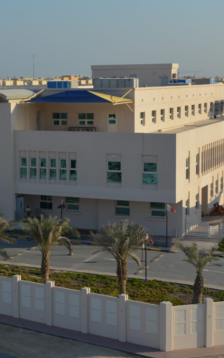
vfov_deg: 27.4
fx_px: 732
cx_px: 28
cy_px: 143
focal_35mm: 75
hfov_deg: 17.2
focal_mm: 24
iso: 110
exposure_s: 1/250
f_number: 8
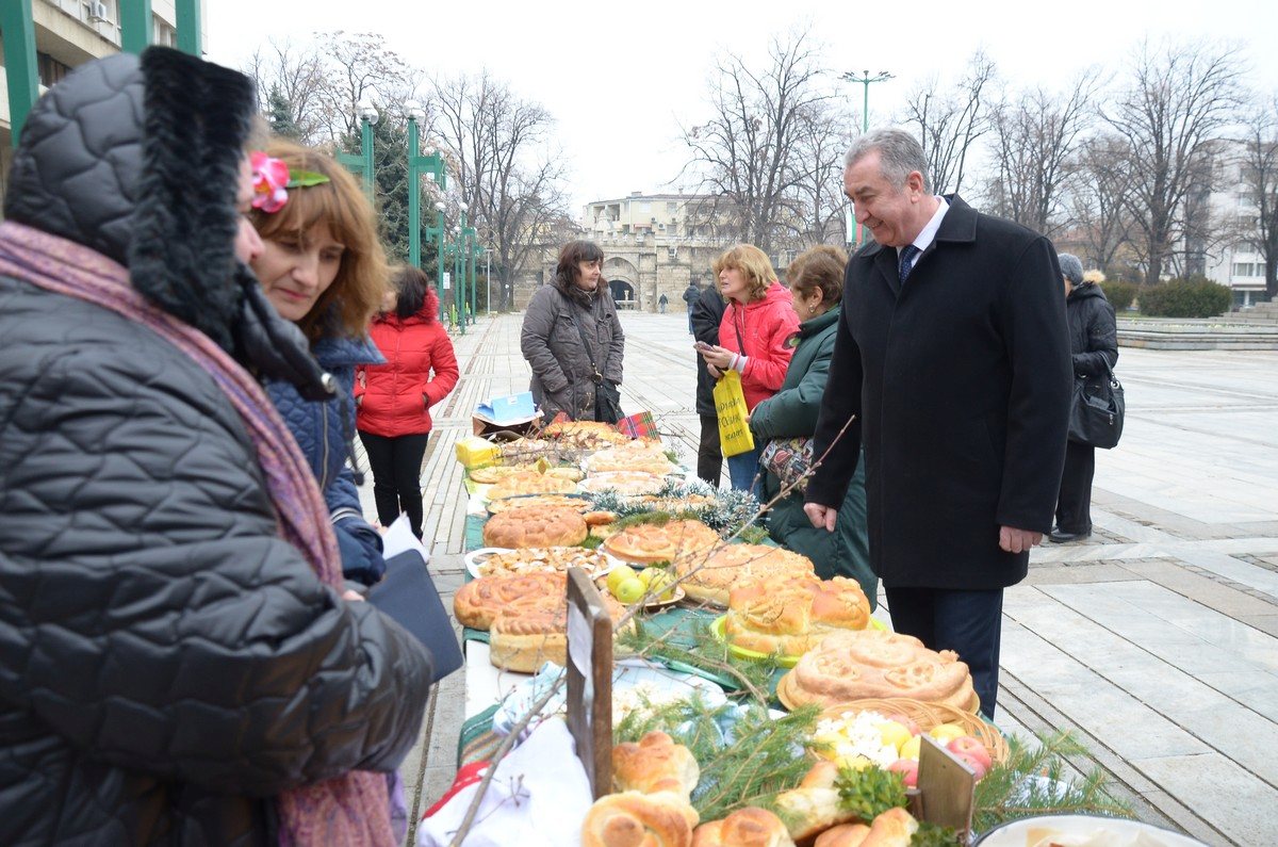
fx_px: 1116
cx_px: 639
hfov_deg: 59.6
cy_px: 424
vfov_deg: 41.5
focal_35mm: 32
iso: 500
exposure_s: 1/125
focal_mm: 21
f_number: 5.6
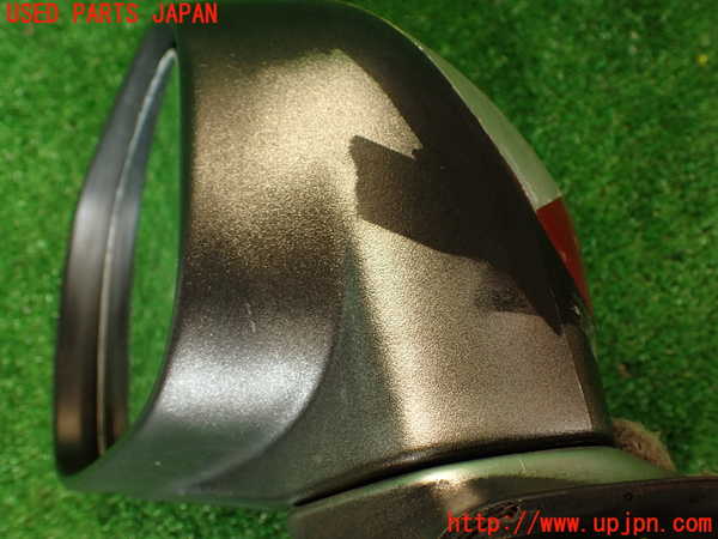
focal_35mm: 32
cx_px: 359
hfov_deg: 56.8
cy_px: 270
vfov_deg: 44.2
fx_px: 664
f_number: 2.4
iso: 200
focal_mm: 5.79
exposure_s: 1/50
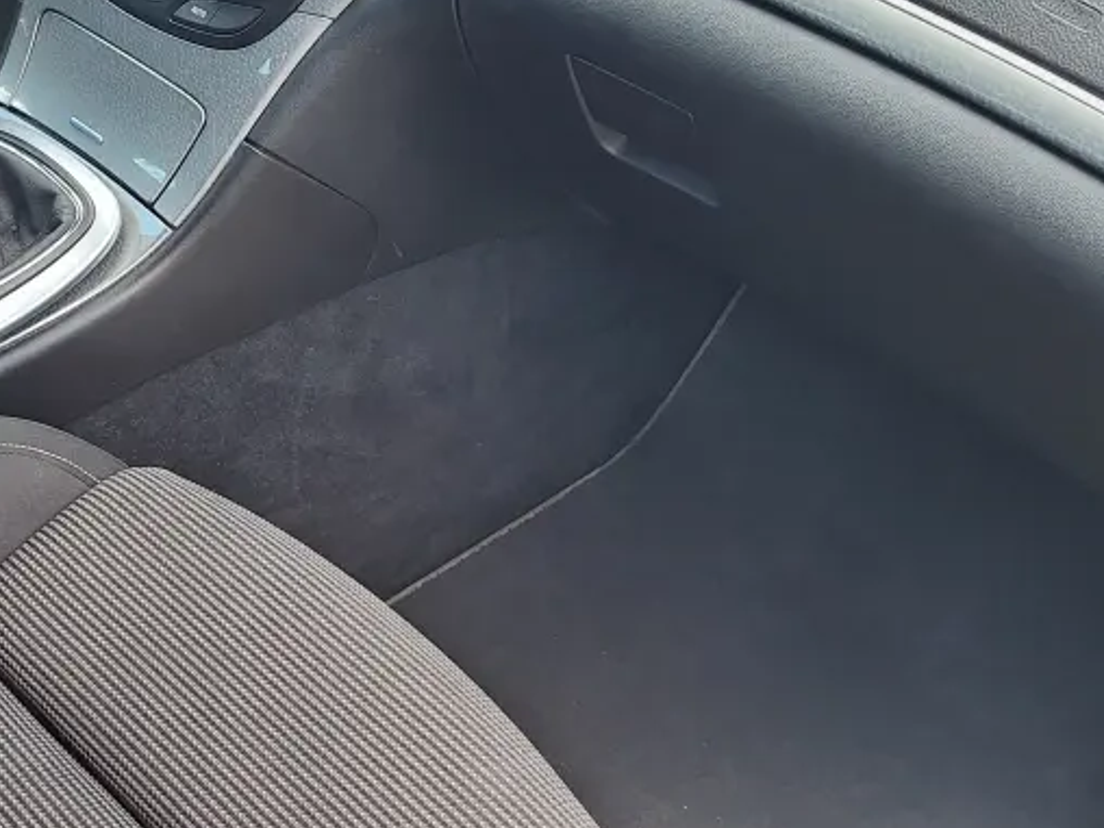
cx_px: 183
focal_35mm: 58
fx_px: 1850
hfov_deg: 32.1
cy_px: 198
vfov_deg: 24.9
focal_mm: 5.54
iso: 40
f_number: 1.8
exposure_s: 1/204
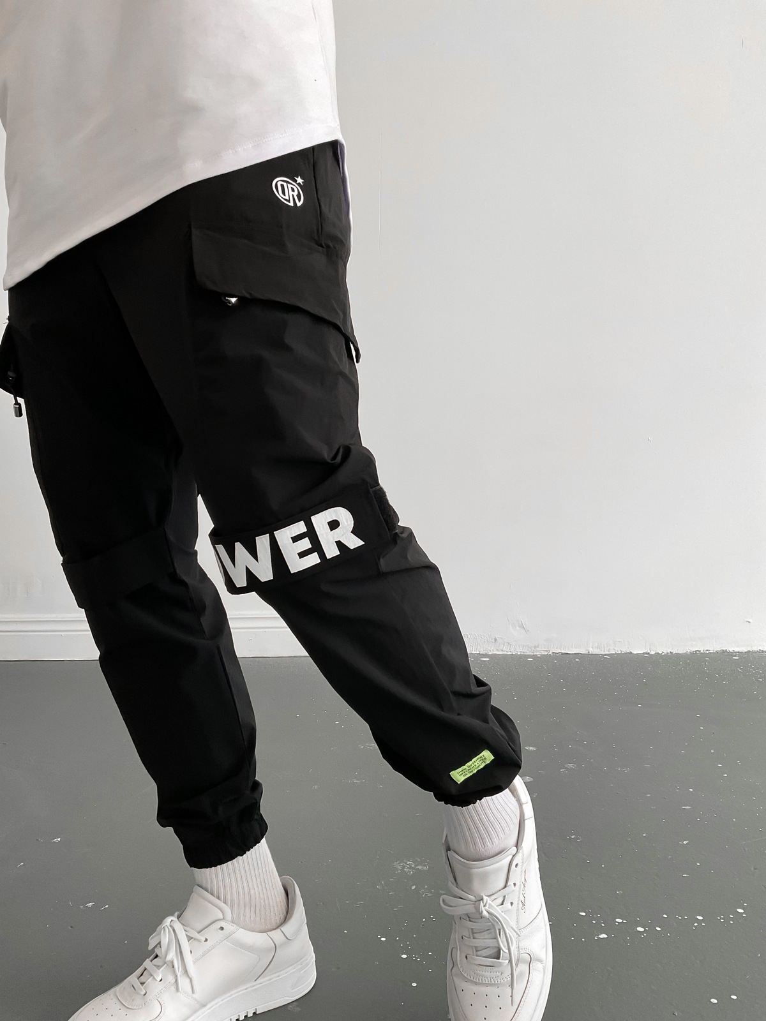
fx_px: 856
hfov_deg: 48.2
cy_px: 510
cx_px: 383
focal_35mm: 29
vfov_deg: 61.7
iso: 64
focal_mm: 3
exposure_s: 1/110
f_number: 1.8
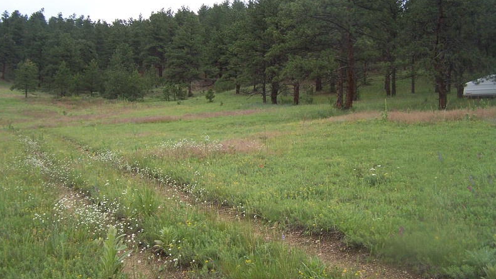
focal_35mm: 42
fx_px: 552
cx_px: 246
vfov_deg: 28.2
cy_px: 91
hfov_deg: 48.4
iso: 80
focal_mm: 6.3
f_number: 2.8
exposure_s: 1/250
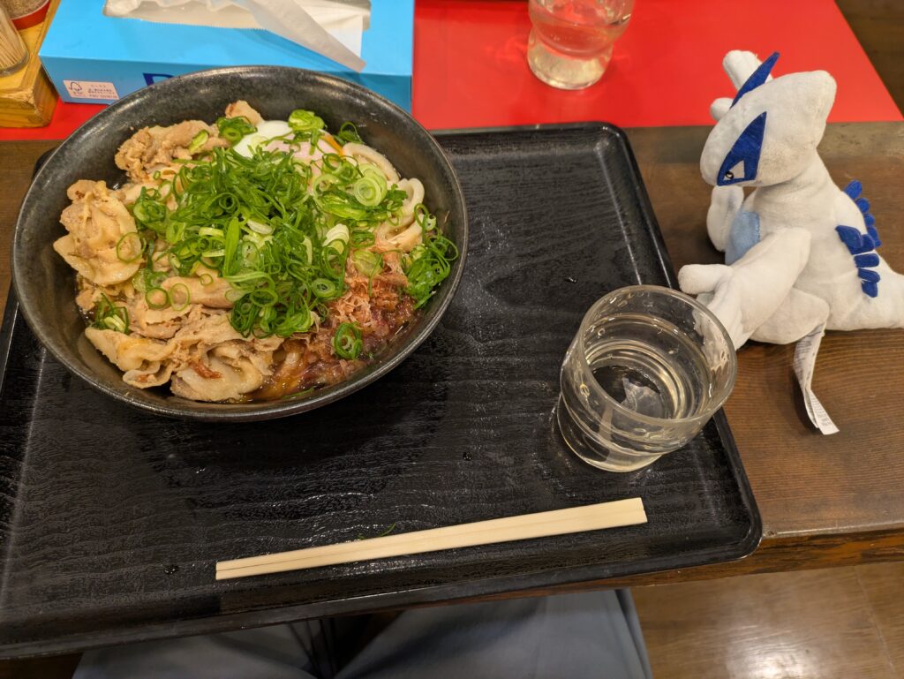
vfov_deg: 54.9
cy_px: 340
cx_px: 452
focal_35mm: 25
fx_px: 653
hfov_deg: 69.4
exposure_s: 1/60
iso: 284
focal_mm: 5.43
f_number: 1.89
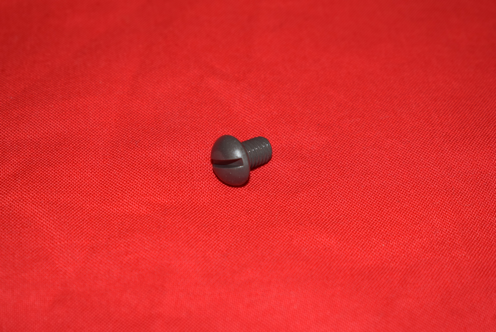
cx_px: 248
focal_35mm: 82
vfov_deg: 16.6
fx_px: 1138
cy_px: 166
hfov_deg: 24.6
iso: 320
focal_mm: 55
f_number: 5.6
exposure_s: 1/40
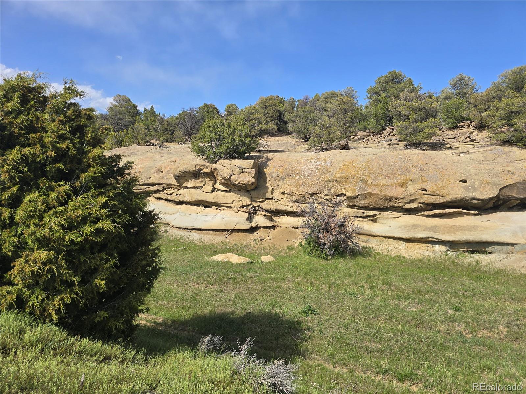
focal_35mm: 23
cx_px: 263
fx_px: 349
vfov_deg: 58.9
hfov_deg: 73.9
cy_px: 197
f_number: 1.7
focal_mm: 6.3
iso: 12
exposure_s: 1/781
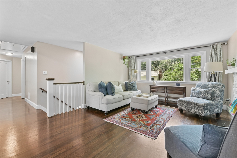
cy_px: 79
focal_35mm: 15
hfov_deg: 100.4
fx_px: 99
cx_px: 118
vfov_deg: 77.3
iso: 640
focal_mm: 15
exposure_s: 1/8
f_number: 9
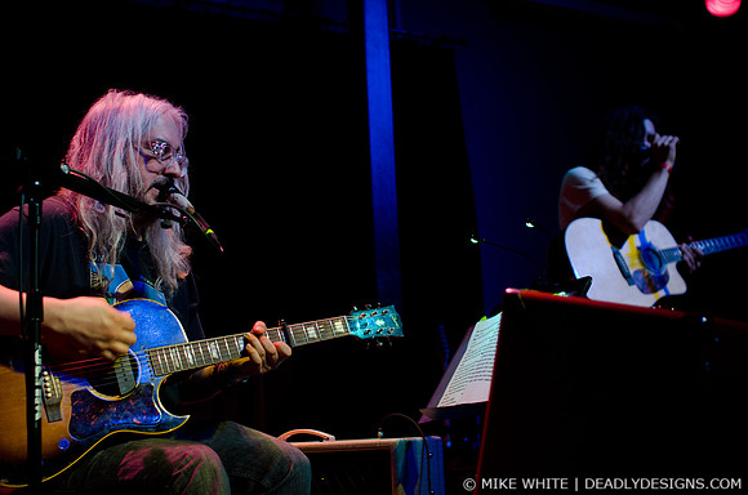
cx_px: 374
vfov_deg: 29.7
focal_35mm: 45
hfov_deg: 43.7
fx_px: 933
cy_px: 248
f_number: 2.8
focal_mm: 30
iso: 1600
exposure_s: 1/80
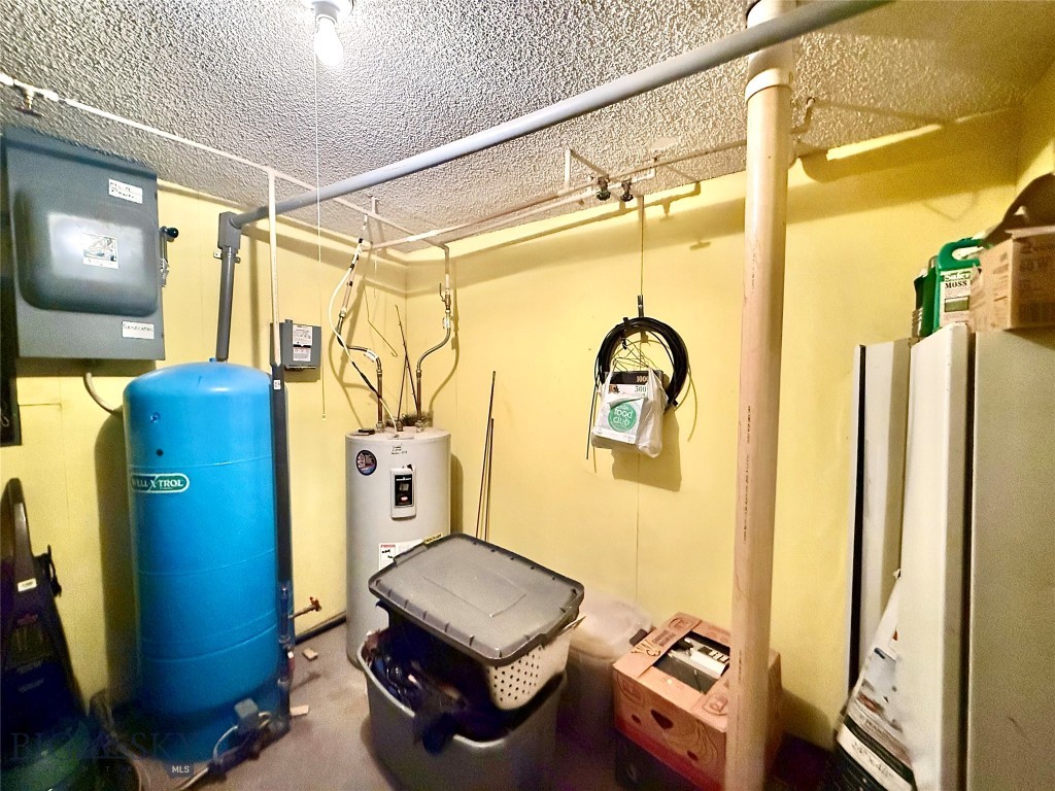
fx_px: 427
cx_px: 528
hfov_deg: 102.1
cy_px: 396
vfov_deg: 85.7
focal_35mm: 14
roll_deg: -0.5
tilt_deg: -3.3
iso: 1250
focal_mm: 2.22
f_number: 2.2
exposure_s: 1/60
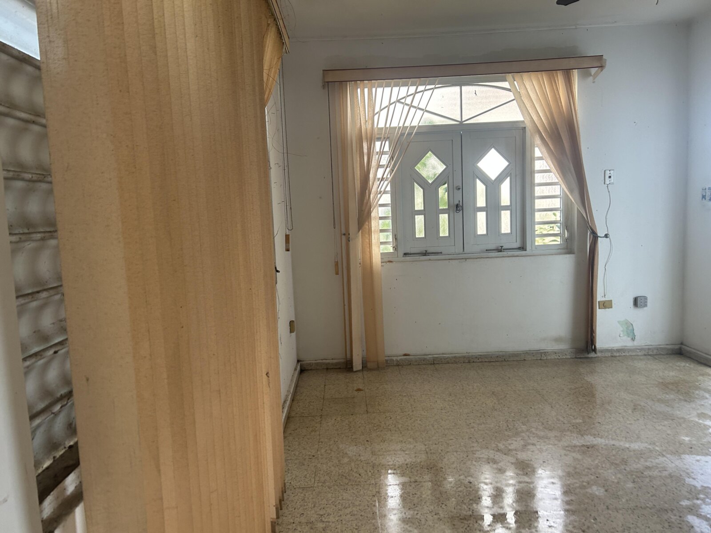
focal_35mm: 26
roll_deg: +2.4
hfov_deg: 67.3
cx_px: 356
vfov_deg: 53.1
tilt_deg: -5.7
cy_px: 266
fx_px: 534
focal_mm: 5.7
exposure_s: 1/121
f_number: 1.5
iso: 125
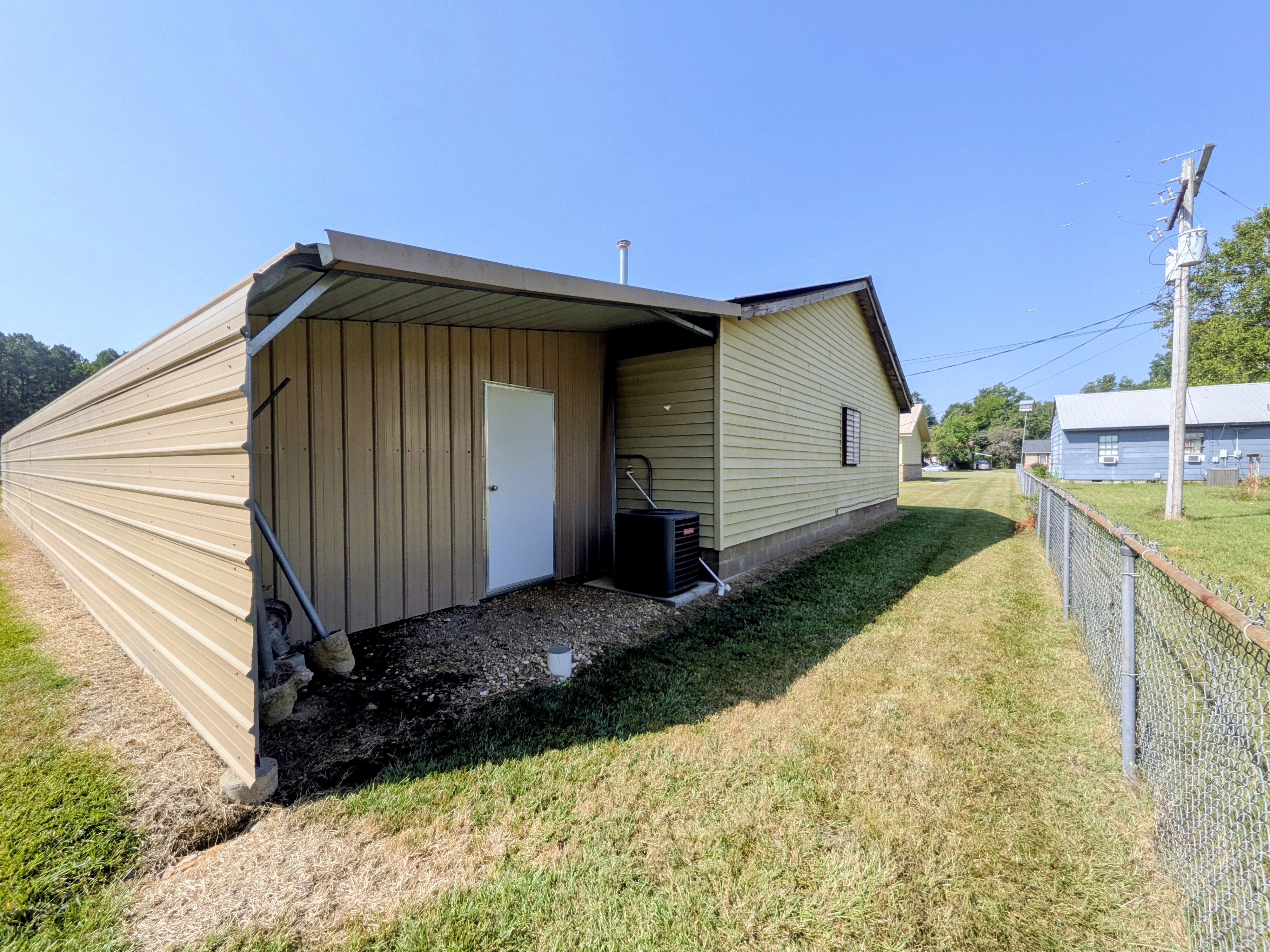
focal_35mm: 14
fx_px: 514
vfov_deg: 85.7
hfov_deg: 102.1
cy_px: 476
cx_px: 635
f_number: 2.2
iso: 46
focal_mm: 1.85
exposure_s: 1/1300
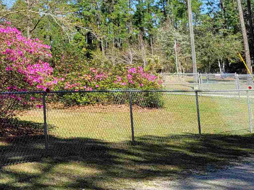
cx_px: -116
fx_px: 565
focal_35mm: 77
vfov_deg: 18.5
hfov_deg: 21.6
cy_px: -10
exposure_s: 1/616
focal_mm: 7
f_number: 1.8
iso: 20
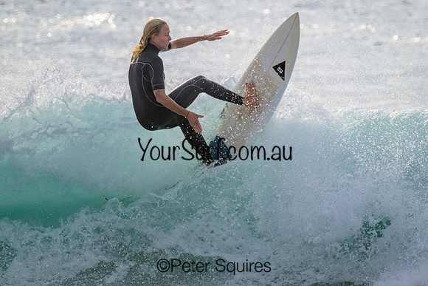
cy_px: 136
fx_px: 10350
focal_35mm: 870
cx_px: 231
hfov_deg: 2.4
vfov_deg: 1.6
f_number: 11
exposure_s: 1/2000
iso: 720
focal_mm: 800
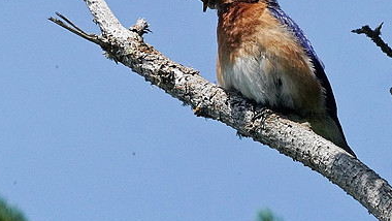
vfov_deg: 0.6
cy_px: 45
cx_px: 294
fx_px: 19963
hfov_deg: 1.1
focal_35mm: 1920
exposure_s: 1/4000
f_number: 20
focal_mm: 1200
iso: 6400
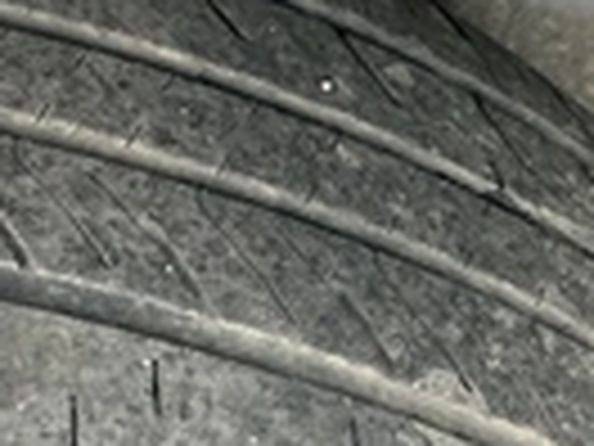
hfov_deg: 22.0
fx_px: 1459
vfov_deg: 16.6
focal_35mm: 85
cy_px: 545
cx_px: -22
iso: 50
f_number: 1.8
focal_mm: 3
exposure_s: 1/122
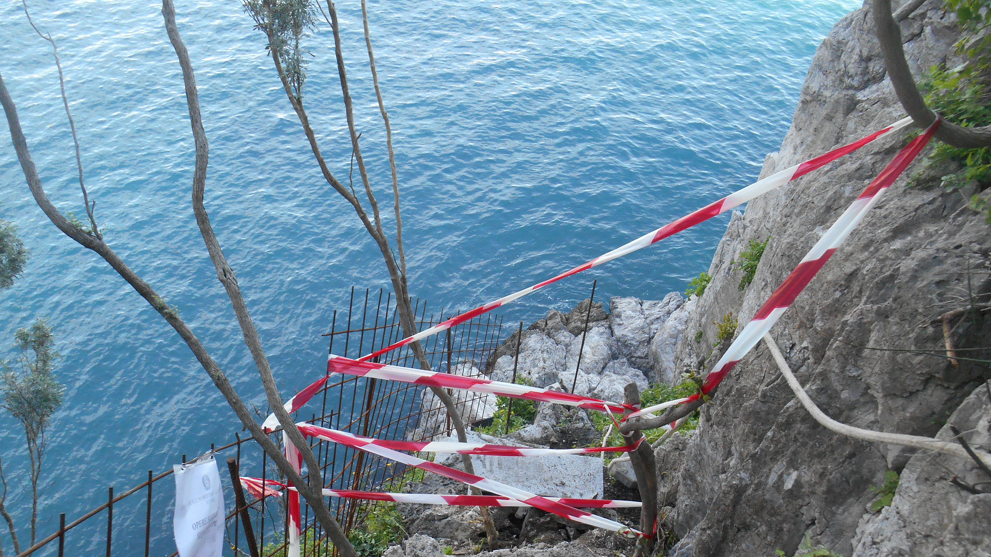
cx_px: 485
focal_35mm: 29
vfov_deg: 39.8
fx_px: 762
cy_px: 365
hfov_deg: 66.1
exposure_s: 1/250
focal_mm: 4.7
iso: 280
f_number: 3.4
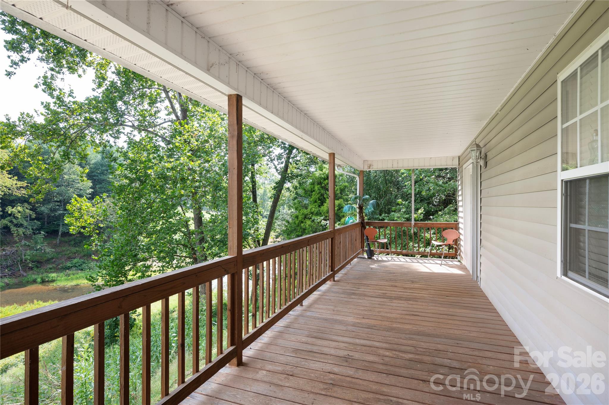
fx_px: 304
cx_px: 304
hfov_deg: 90.0
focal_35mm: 18
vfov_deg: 67.3
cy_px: 202
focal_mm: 18
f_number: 8
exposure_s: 1/60
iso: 400
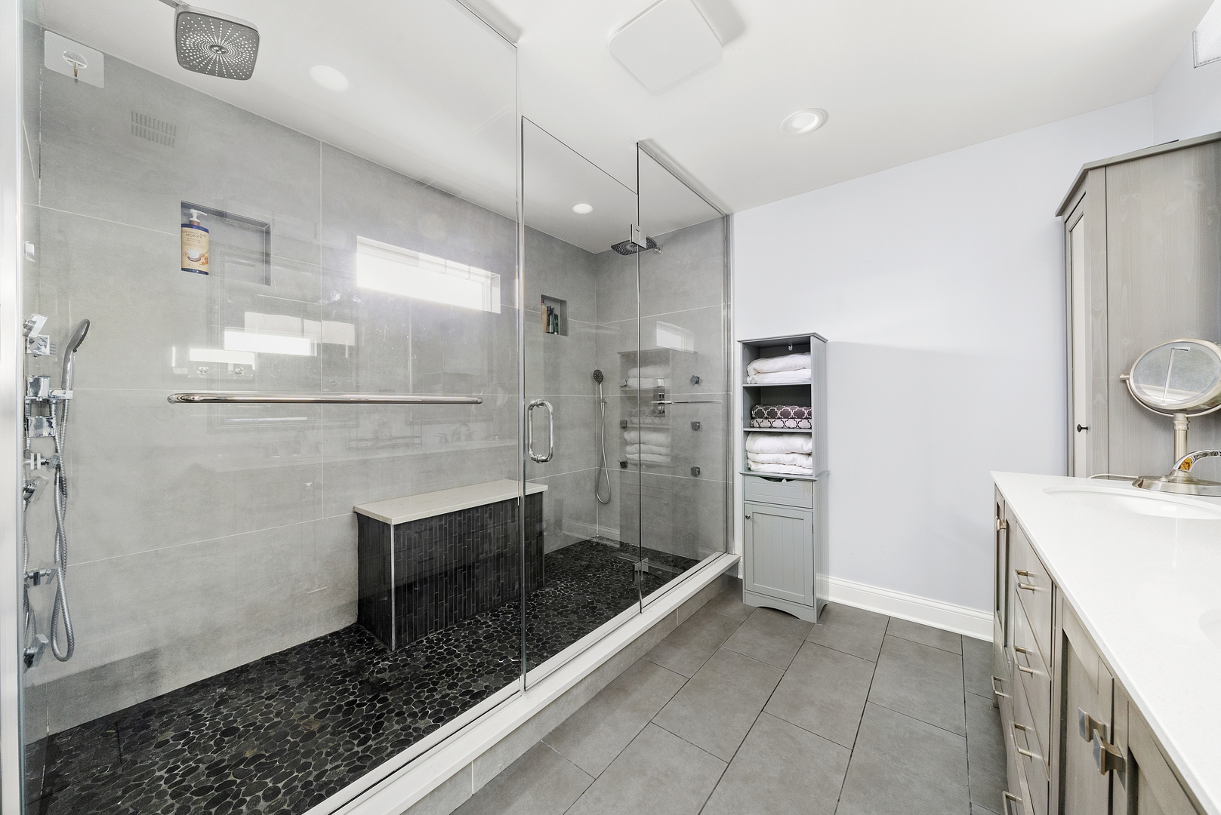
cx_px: 610
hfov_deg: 112.6
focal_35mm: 12
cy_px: 408
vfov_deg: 90.1
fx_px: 407
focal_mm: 12
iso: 1600
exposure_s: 1/1.25
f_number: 11
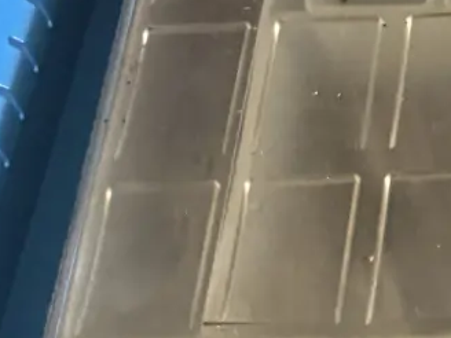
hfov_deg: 12.0
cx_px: 788
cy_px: -184
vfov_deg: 9.5
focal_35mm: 152
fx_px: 1980
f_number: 1.6
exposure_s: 1/48
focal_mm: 5.96
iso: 500
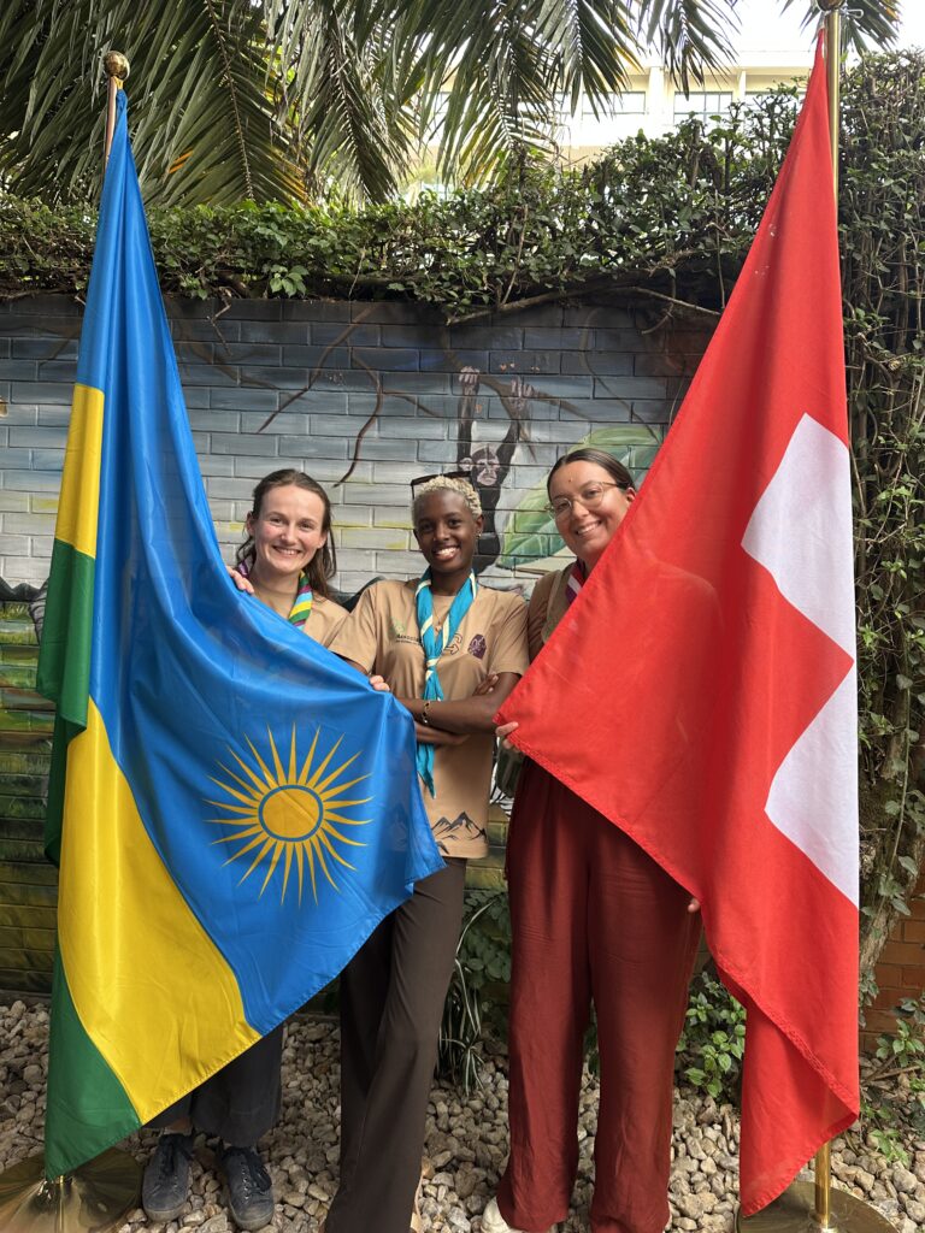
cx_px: 462
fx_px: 855
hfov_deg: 56.8
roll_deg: -1.9
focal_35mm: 24
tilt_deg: -0.7
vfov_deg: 71.6
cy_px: 616
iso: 100
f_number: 1.78
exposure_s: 1/121
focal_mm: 6.86
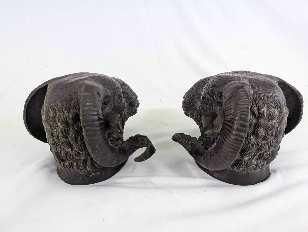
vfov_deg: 56.9
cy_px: 116
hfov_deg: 71.5
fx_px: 214
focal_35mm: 24
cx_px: 154
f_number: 1.85
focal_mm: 6.81
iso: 174
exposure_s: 1/288
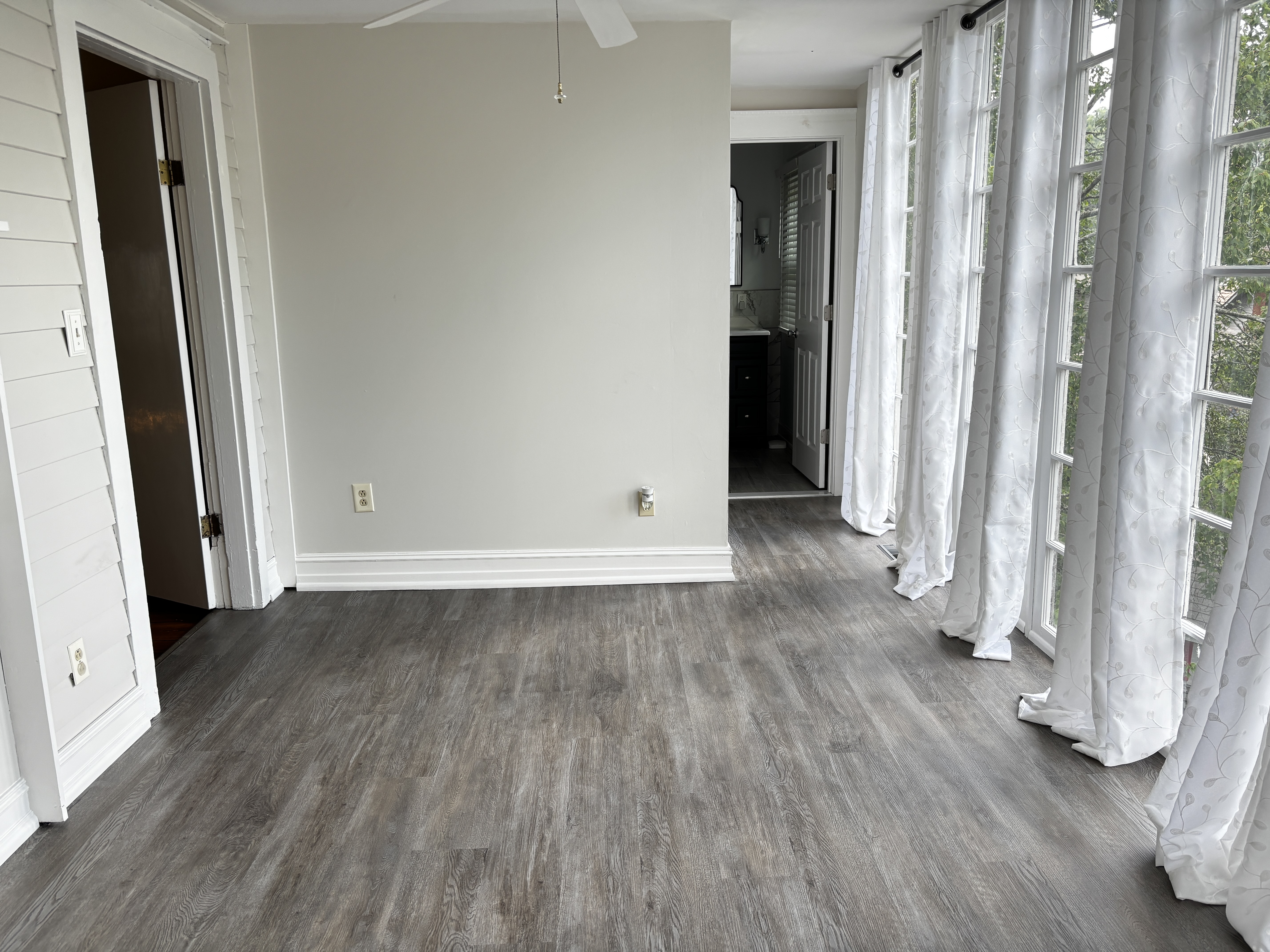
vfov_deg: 53.1
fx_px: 954
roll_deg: +1.2
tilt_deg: -12.4
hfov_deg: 67.3
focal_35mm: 26
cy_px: 476
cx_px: 635
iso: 64
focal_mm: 5.96
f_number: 1.6
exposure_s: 1/121
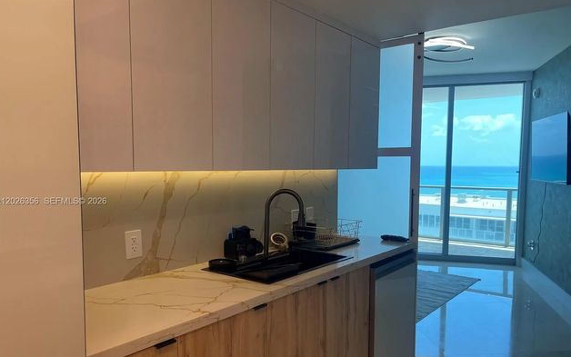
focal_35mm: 27
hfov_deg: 68.4
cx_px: 285
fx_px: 420
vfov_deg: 46.0
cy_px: 202
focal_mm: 5.1
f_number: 1.6
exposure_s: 1/216
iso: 32
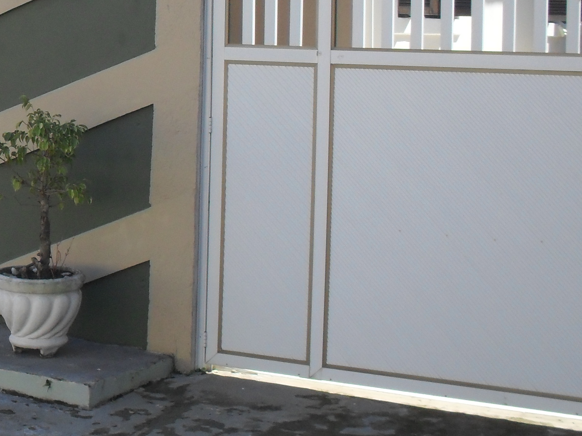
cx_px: -112
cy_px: 111
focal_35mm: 92
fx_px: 1547
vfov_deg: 16.0
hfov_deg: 20.0
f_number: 8.4
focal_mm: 6.3
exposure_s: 1/90
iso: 100
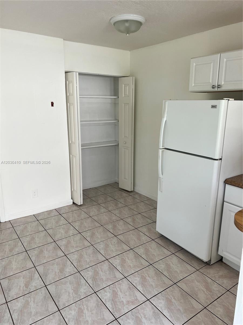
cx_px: 122
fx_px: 243
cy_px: 162
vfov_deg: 67.3
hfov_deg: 53.1
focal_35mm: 26
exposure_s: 1/121
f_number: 1.5
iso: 64
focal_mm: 5.7
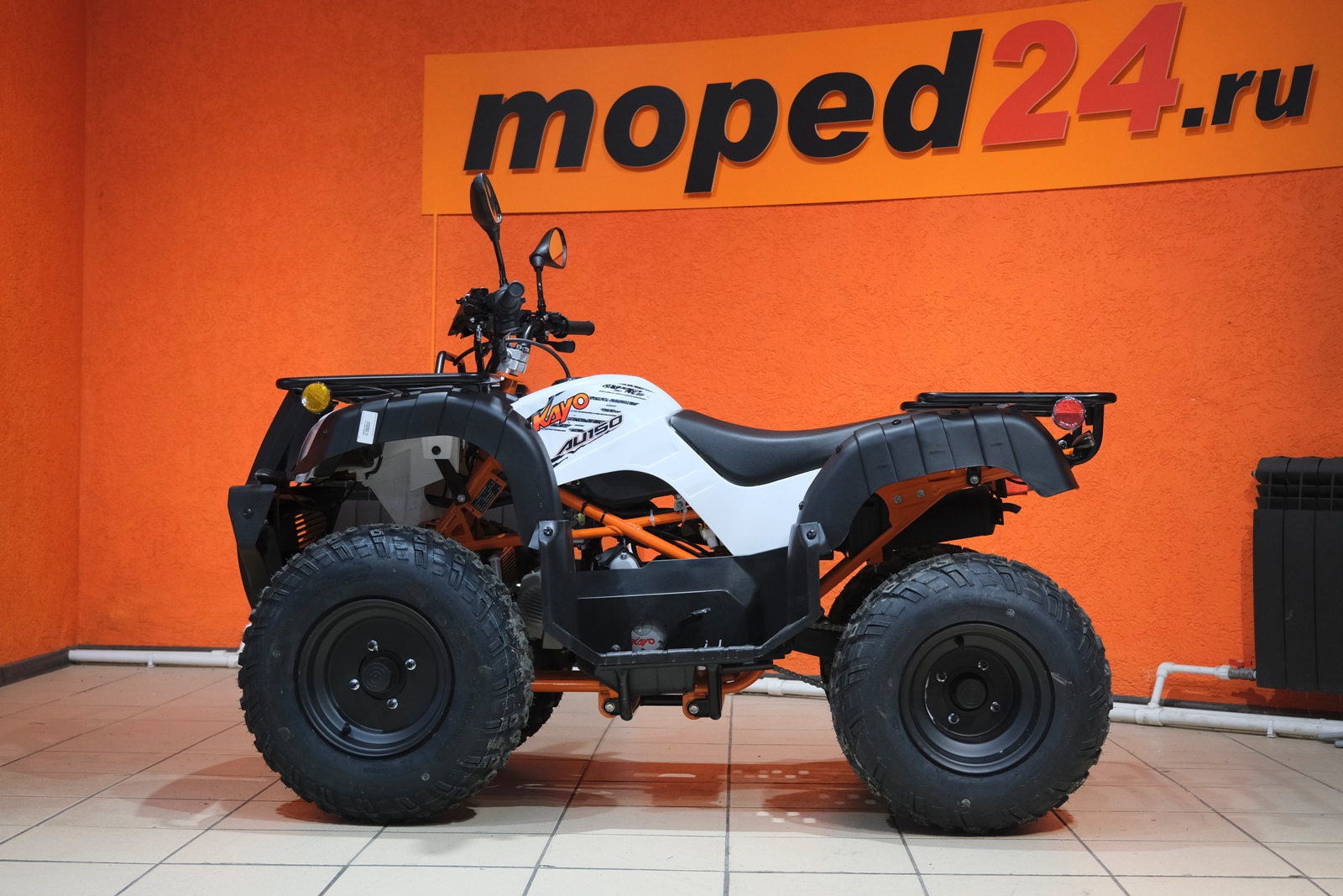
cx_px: 672
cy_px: 448
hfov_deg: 38.9
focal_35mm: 51
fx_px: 1903
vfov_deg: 26.5
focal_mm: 34.2
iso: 1600
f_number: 4
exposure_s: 1/100
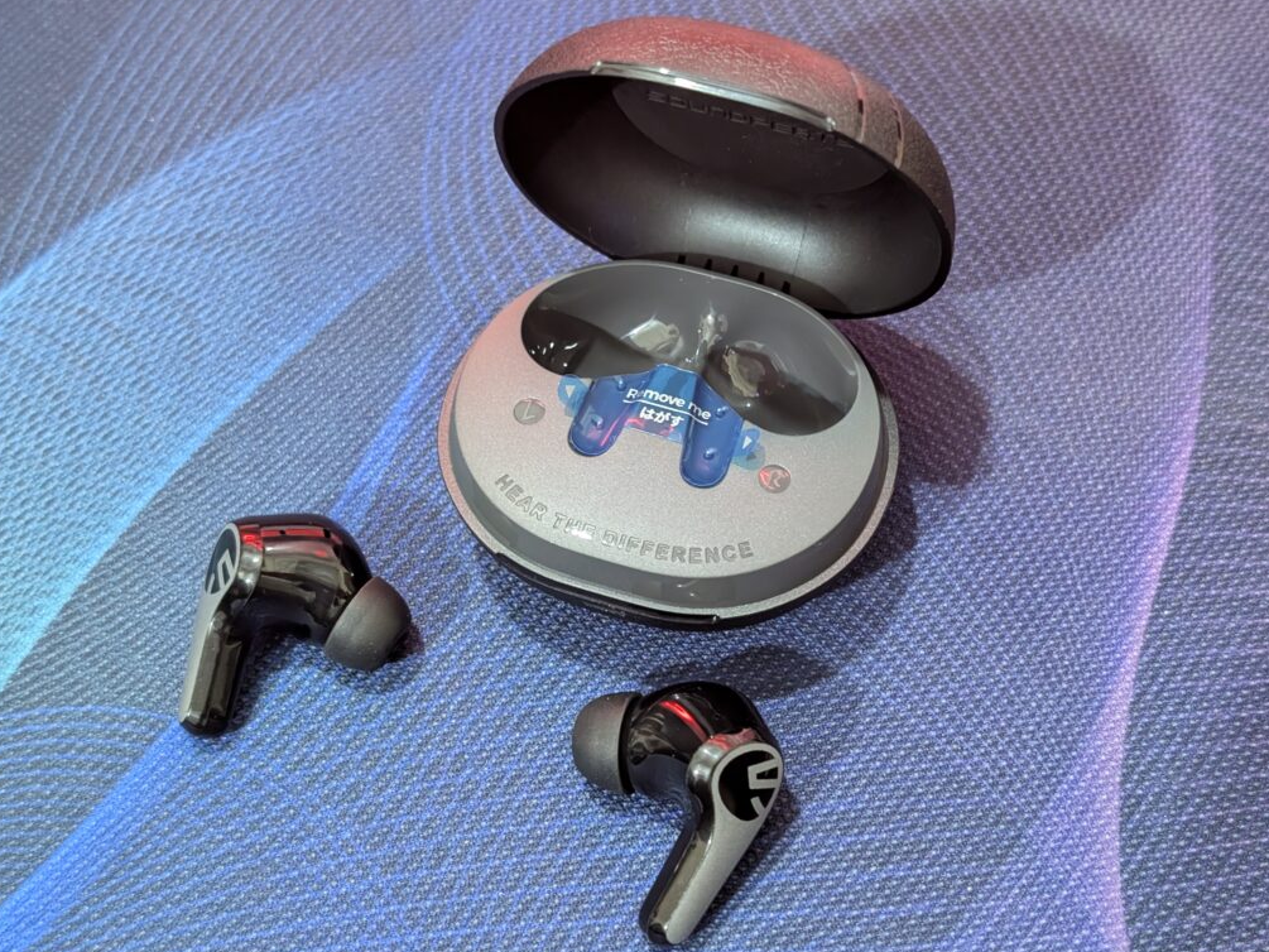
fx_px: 1833
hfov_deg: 38.2
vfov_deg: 29.1
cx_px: 629
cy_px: 478
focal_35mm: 50
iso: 591
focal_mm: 6.9
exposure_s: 1/22.4
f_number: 1.68
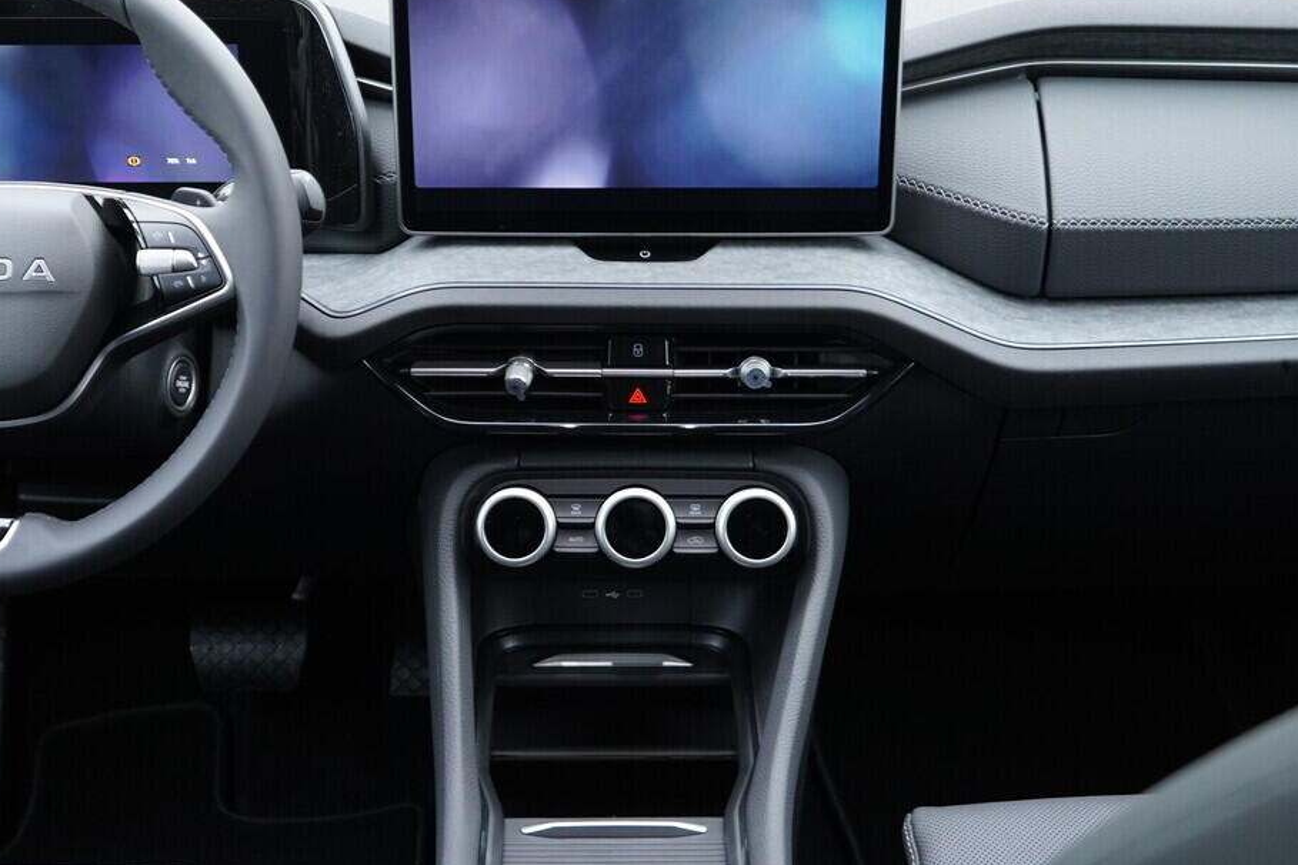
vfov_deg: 23.8
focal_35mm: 57
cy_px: 414
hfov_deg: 35.0
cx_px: 571
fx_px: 2055
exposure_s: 1/40
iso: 500
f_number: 2.8
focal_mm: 24
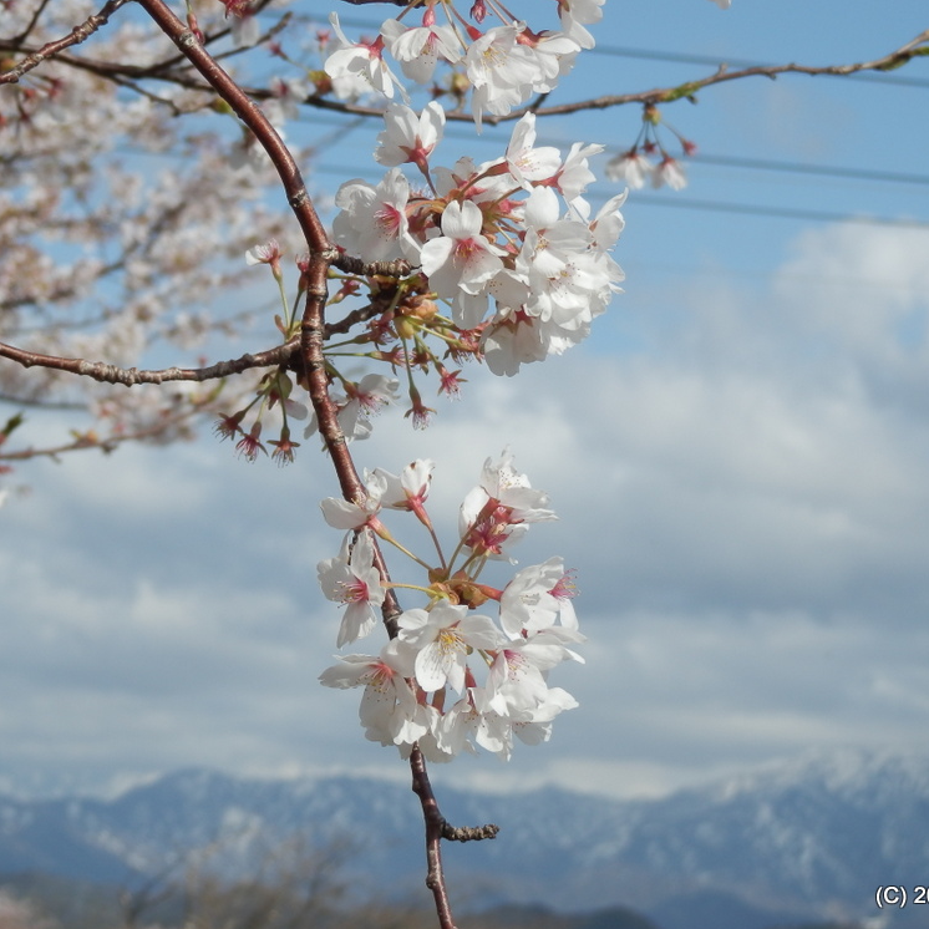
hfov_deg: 14.3
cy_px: 466
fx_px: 3704
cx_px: 461
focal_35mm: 122
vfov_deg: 14.3
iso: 80
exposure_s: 1/640
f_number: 5
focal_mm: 18.4
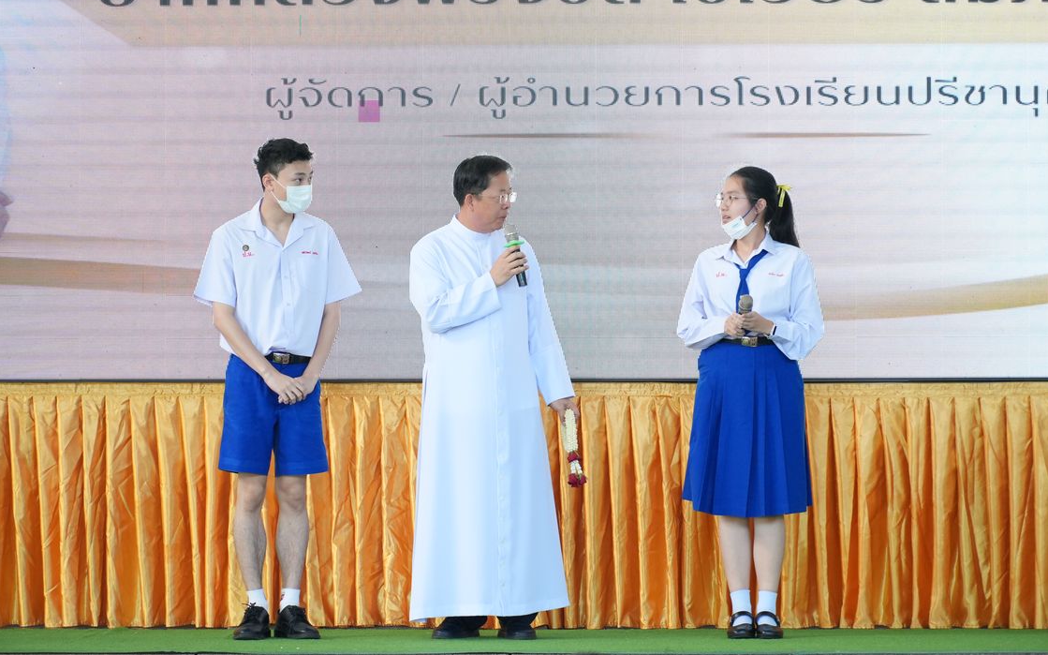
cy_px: 306
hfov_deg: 10.1
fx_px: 5926
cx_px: 523
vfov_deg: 6.3
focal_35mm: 208
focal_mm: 135
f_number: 5.6
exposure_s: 1/125
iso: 1250
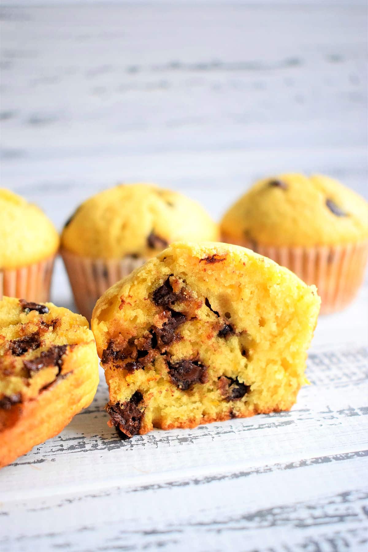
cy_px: 276
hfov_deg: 29.9
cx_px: 184
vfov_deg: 43.6
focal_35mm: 45
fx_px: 690
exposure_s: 1/125
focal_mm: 30
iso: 2800
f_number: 4.2
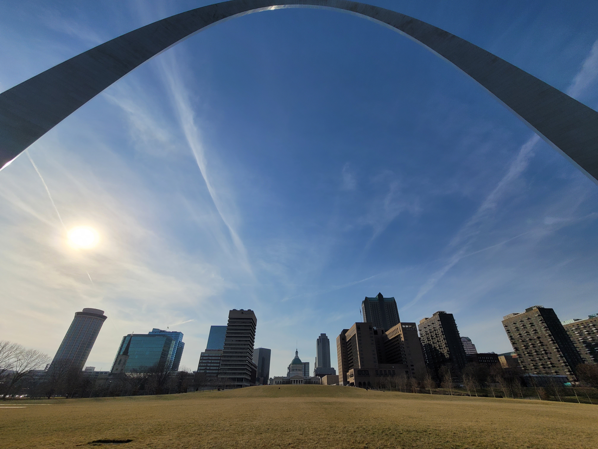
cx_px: 299
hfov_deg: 106.2
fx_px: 225
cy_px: 224
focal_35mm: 13
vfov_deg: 89.9
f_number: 2.2
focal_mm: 2.2
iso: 50
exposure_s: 1/5763
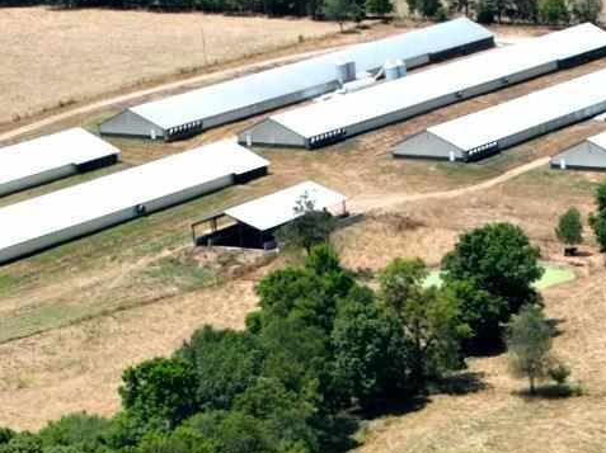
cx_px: 697
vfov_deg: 9.6
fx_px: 2292
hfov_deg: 14.6
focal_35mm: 131
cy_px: 1209
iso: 100
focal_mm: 12.29
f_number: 2.8
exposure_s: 1/80
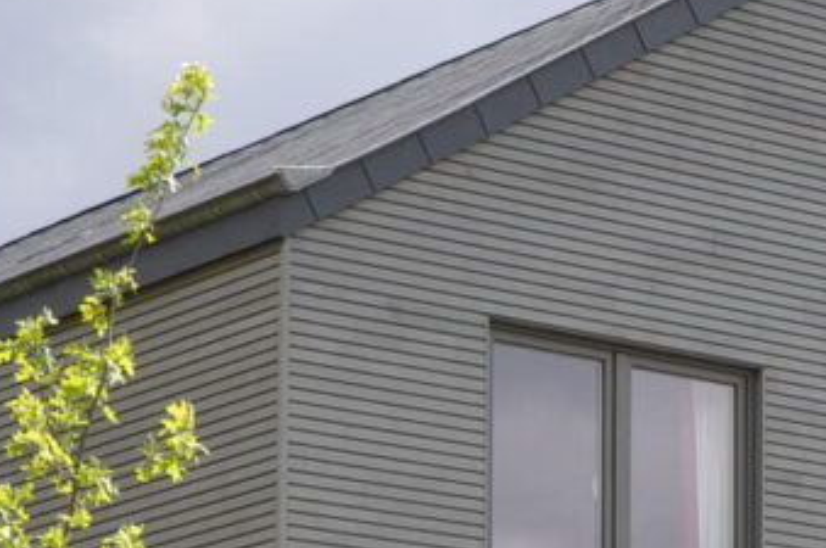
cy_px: 904
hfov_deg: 11.4
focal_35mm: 180
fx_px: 4124
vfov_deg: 7.4
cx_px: 450
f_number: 8
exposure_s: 1/250
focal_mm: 30
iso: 200
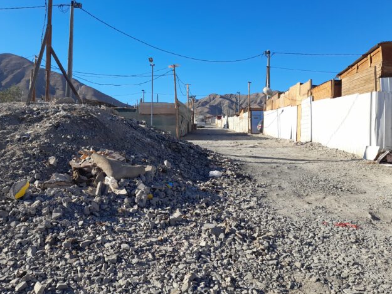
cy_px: 125
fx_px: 340
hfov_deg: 59.7
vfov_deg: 46.7
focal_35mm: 30
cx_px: 170
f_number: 2
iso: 20
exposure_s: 1/490
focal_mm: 4.6
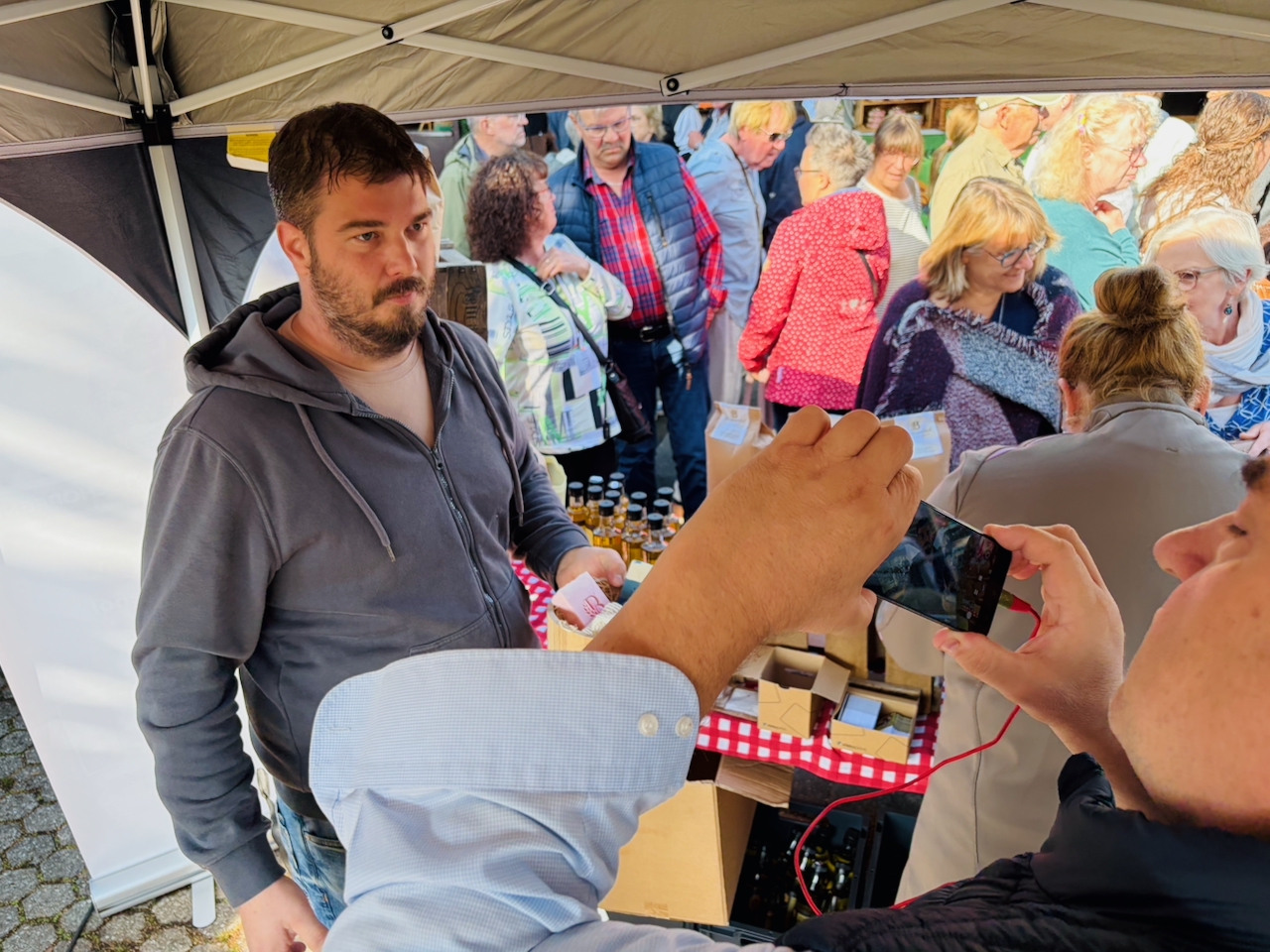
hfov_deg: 67.3
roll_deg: +2.3
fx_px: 954
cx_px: 635
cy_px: 476
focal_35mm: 26
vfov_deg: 53.1
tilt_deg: -24.1
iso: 50
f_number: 1.6
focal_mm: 5.96
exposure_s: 1/256
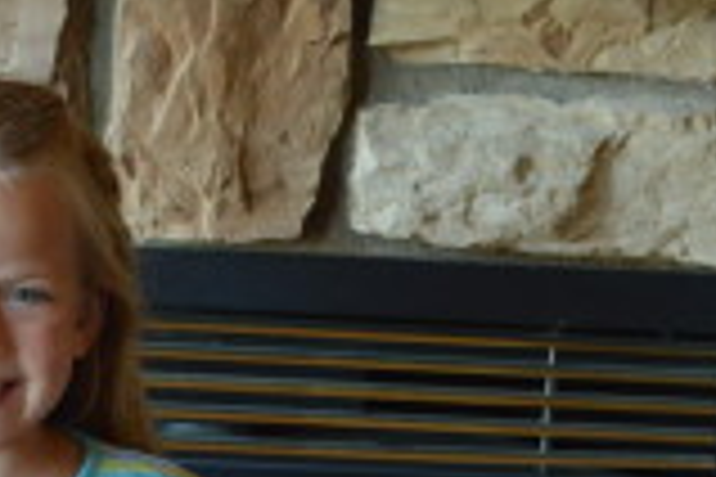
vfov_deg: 8.9
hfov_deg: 13.5
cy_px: 626
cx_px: 63
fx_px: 3003
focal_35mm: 151
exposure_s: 1/60
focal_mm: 32
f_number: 4.8
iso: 1100
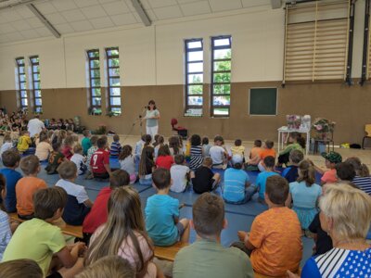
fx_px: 289
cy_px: 139
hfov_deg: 65.3
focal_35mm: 27
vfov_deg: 51.4
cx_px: 186
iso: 46
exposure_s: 1/156
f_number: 1.73
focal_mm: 4.38
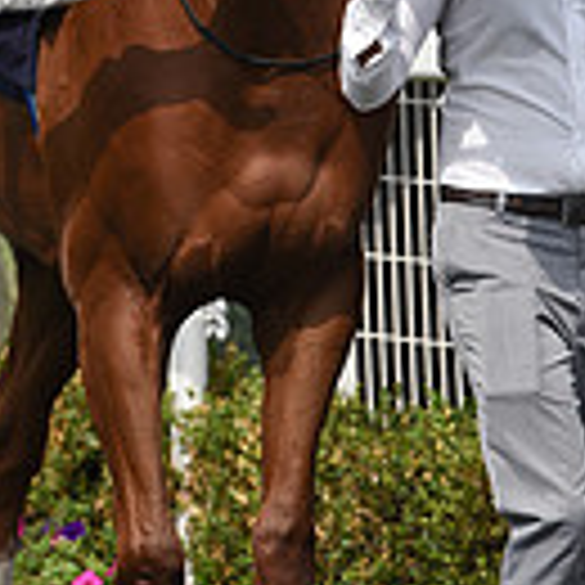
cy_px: -410
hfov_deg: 3.0
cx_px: 153
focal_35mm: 589
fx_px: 11262
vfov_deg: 3.0
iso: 400
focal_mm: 200
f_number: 5.6
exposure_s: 1/2500
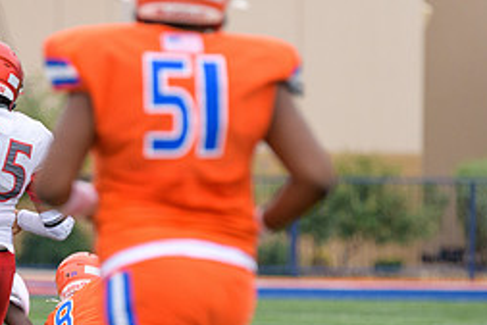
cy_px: 341
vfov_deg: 2.2
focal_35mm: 620
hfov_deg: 3.3
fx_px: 8392
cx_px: 40
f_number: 3.5
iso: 900
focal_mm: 270
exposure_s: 1/800
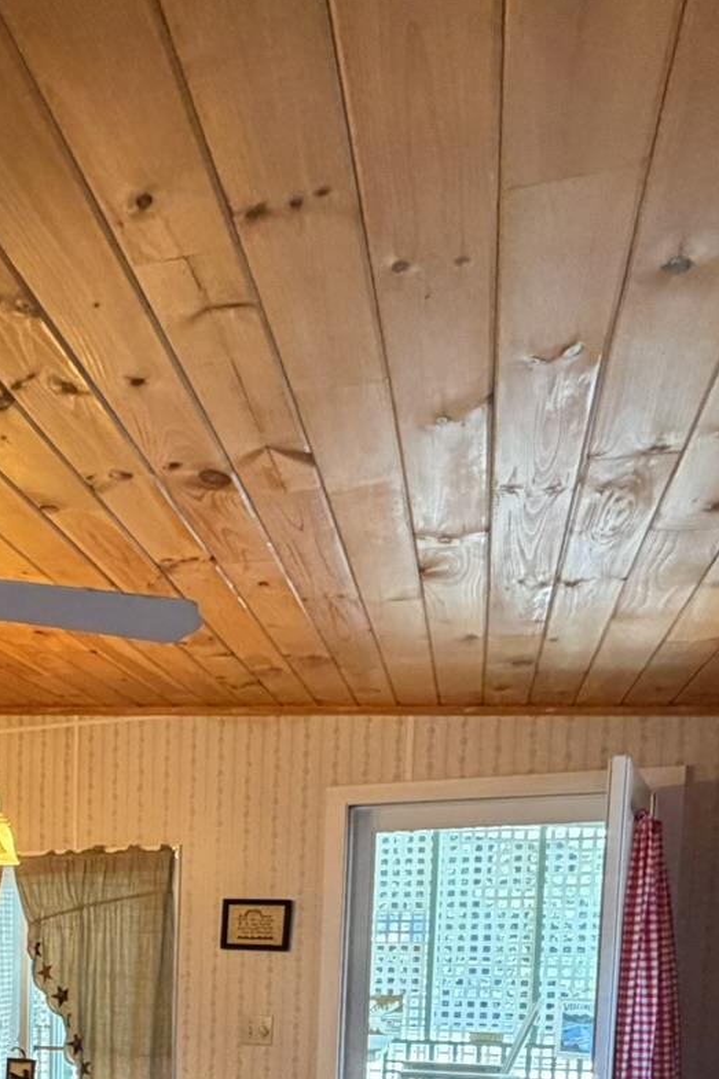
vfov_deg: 44.7
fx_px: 1139
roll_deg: +0.4
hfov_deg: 29.3
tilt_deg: -3.7
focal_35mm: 38
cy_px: 1025
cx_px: -180
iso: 400
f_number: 2.2
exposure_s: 1/60
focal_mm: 2.22
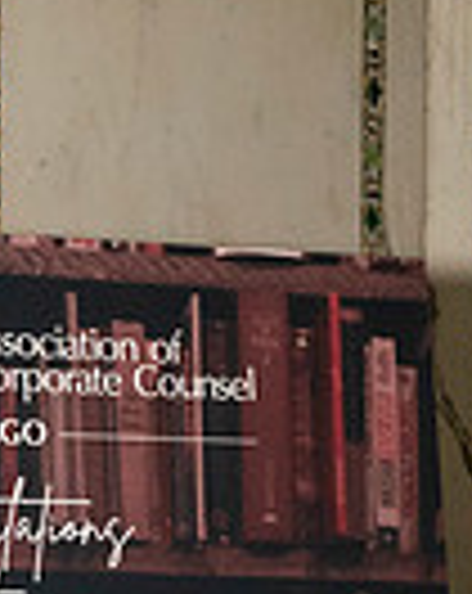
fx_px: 2698
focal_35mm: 154
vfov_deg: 12.0
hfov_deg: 9.9
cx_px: 49
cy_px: 873
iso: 2500
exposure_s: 1/160
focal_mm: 32
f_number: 13
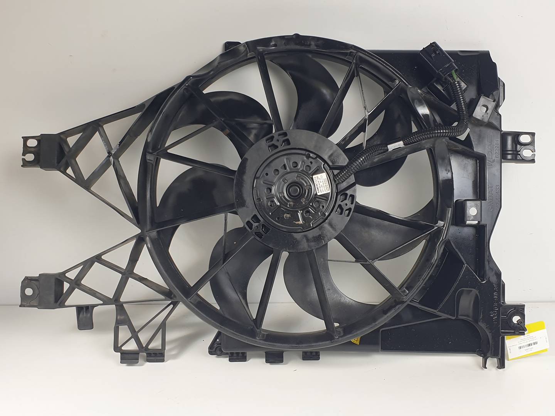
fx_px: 417
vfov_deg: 53.1
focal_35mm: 26
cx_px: 278
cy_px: 208
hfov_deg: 67.3
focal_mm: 4.3
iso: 64
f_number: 2.4
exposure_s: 1/100
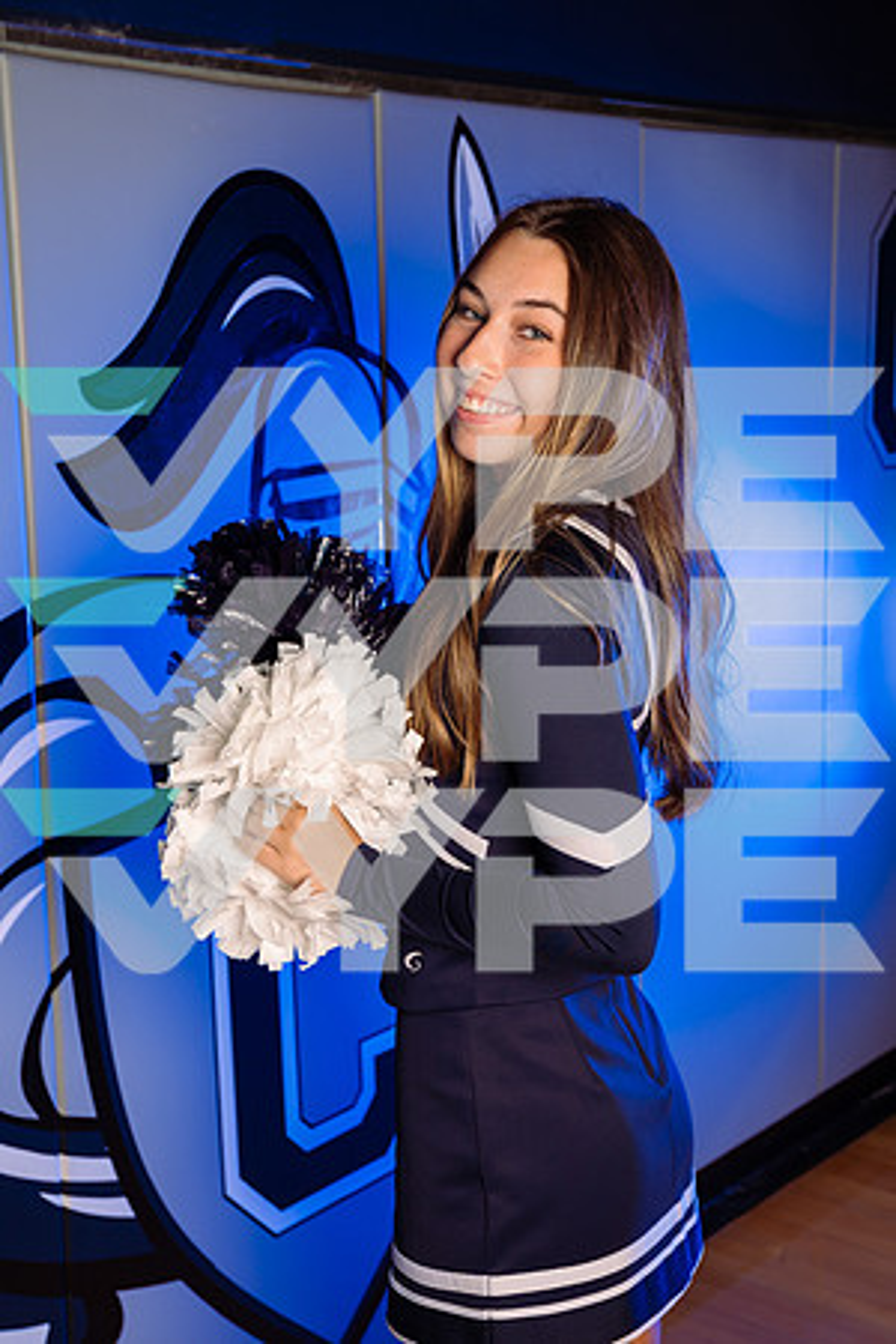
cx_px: 448
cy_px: 672
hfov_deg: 25.1
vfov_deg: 36.9
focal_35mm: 54
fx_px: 2016
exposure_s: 1/250
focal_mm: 54
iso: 100
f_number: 5.6
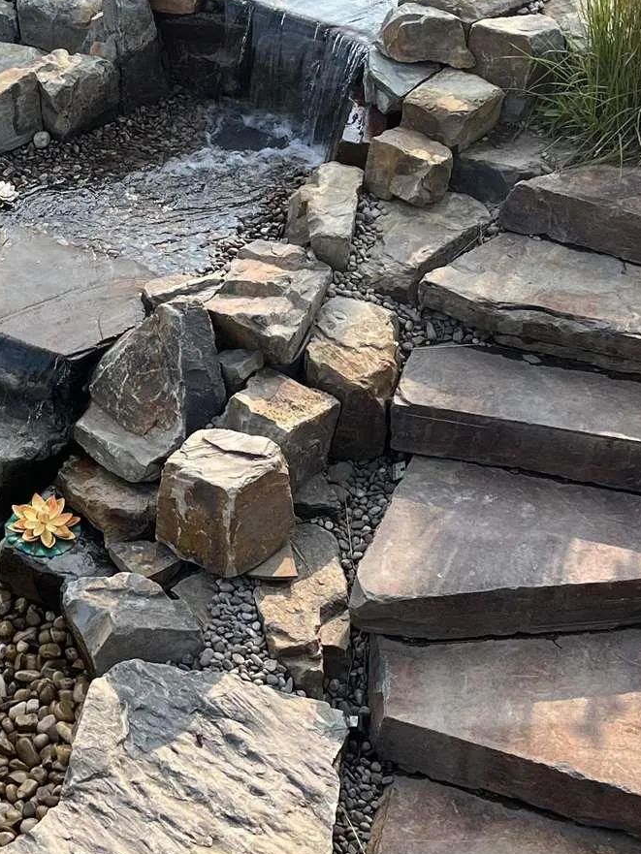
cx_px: -5
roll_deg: +1.6
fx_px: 1679
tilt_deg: -32.2
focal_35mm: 68
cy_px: 238
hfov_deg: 20.9
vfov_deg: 28.2
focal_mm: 5.1
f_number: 1.6
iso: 50
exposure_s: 1/967
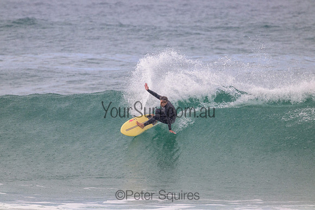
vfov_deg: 1.7
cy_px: 105
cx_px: 158
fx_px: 7001
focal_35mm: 800
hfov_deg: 2.6
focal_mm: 800
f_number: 11
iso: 1600
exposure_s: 1/2000
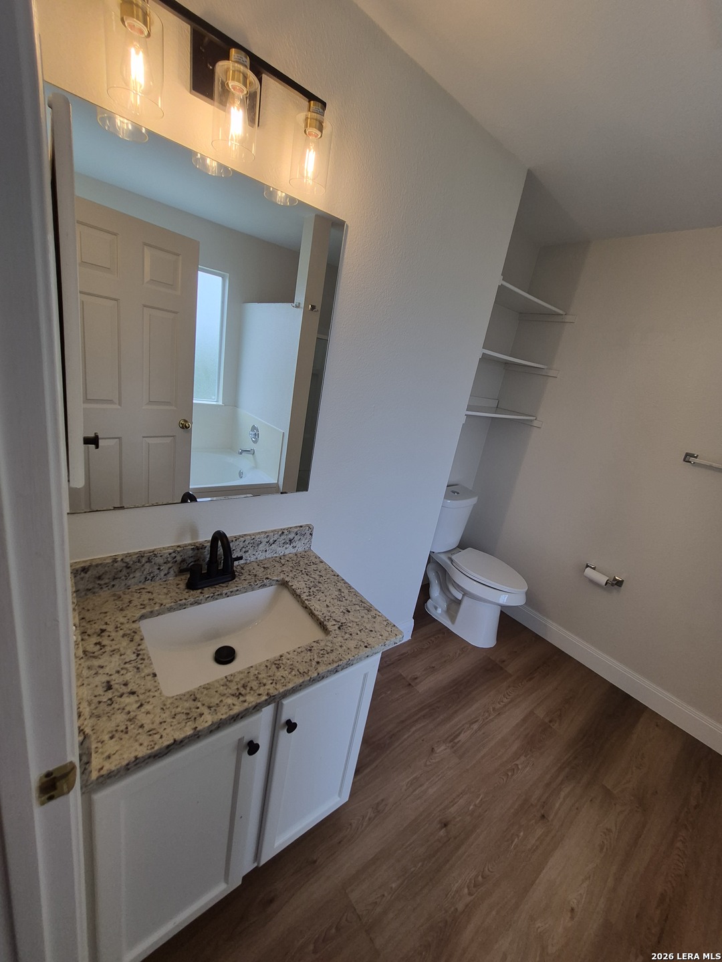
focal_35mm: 13
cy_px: 481
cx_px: 361
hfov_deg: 89.9
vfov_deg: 106.2
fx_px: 362
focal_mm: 1.74
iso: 40
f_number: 2.2
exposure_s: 1/140
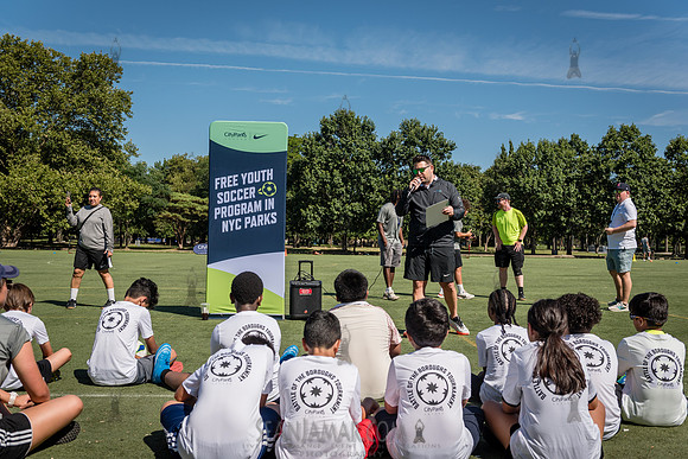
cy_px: 230
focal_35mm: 38
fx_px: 729
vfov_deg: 34.9
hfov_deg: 50.5
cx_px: 344
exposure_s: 1/2000
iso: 250
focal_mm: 38
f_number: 4.5
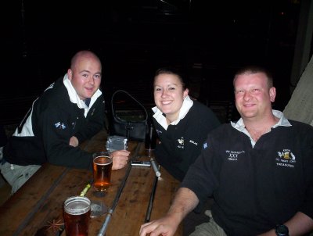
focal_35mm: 38
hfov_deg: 48.9
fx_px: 344
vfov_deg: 37.9
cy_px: 118
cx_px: 156
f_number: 4.5
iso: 140
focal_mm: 4.99
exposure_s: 1/60
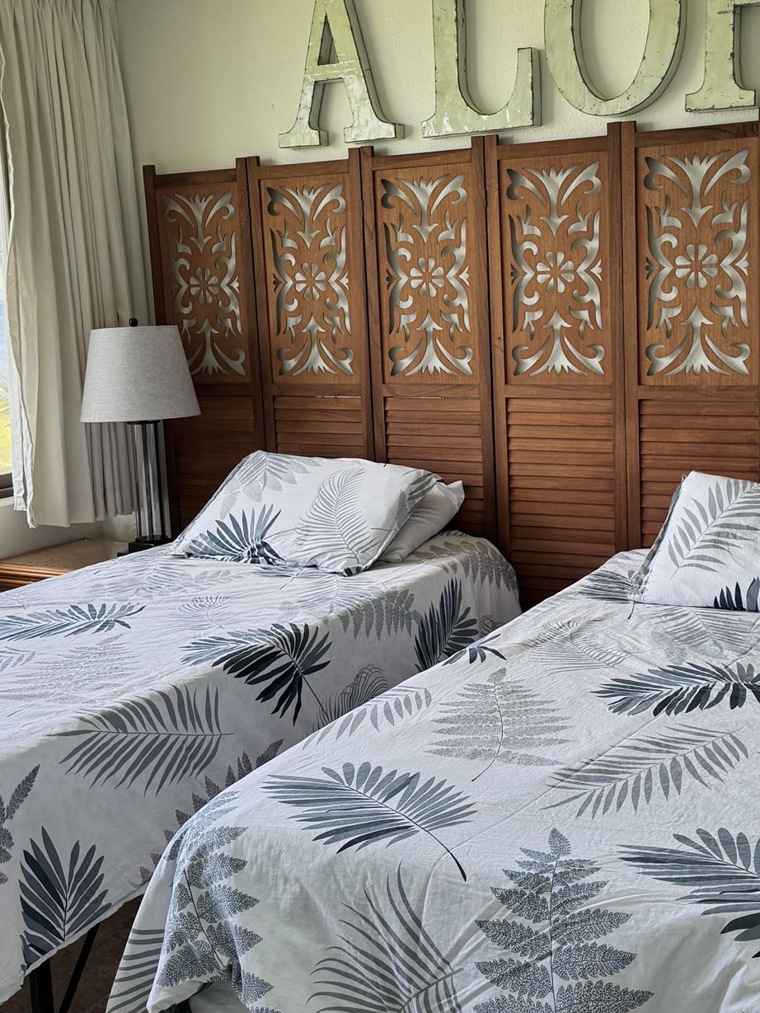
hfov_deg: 32.1
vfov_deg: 42.0
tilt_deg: -7.4
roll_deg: +2.7
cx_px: 436
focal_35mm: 45
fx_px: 1317
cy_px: 457
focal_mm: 6.76
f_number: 1.78
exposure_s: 1/267
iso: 64
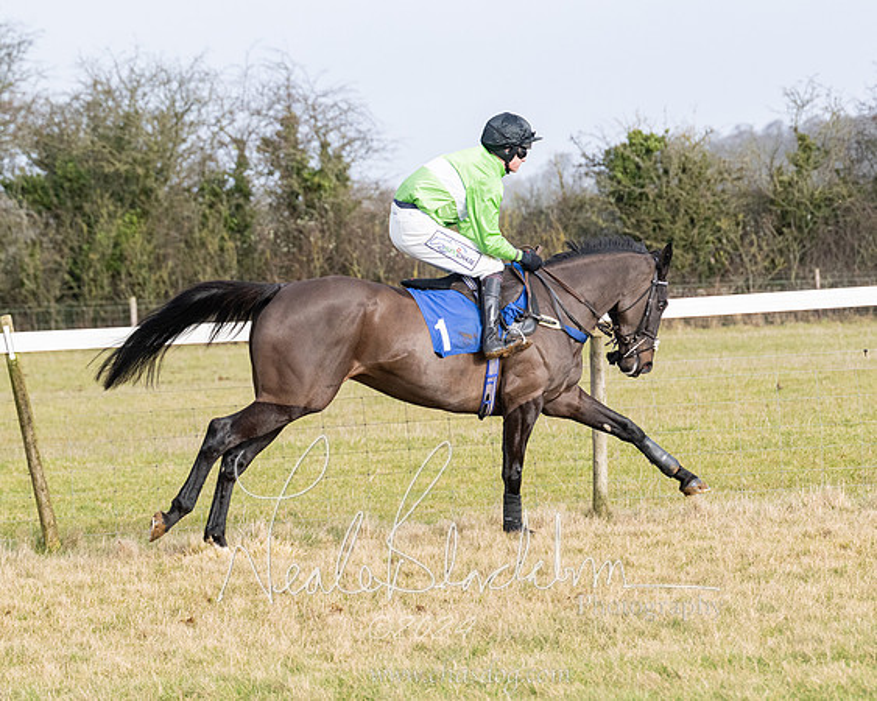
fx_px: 4792
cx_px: 534
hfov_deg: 10.5
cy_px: 409
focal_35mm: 185
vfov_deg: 8.4
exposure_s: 1/2500
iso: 800
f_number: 5
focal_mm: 115
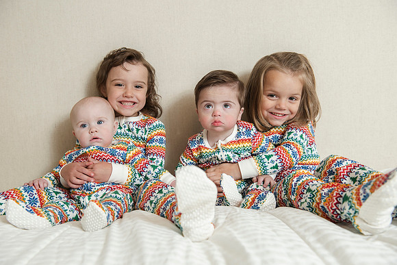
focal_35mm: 38
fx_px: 419
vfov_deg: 35.1
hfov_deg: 50.7
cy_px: 132
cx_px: 198
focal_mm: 38
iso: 400
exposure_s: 1/160
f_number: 5
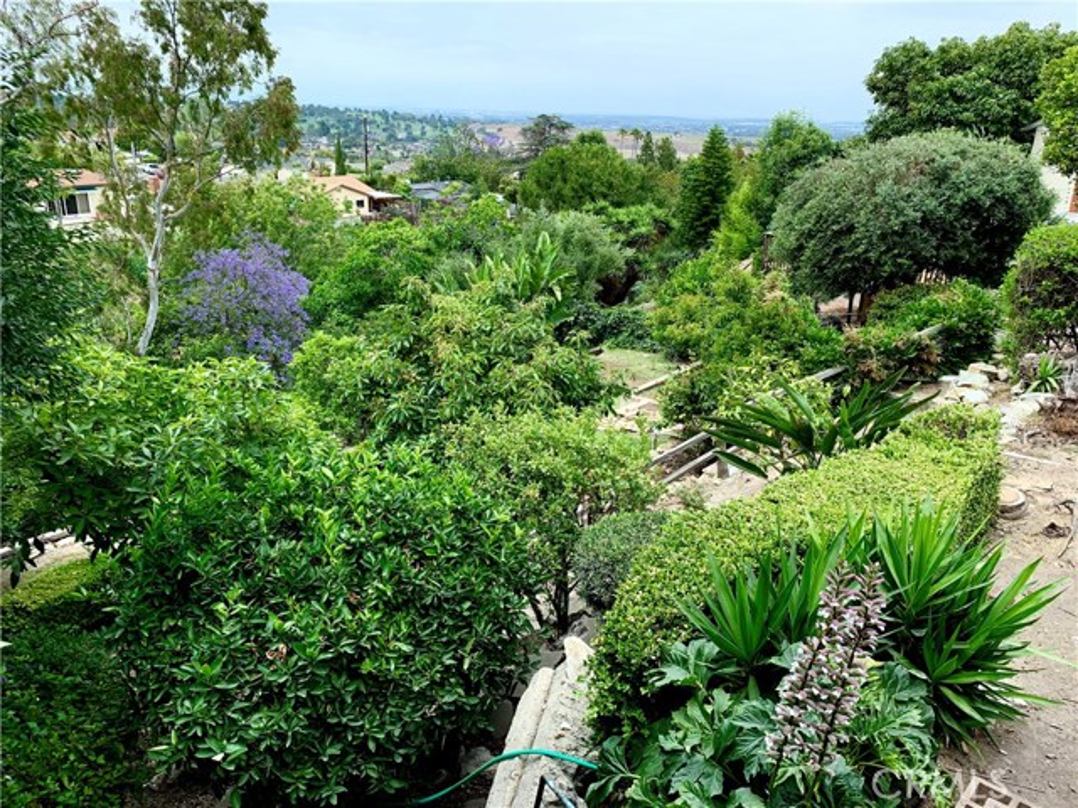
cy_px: 404
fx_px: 810
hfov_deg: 67.3
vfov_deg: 53.1
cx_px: 539
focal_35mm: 26
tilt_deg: -18.9
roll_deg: -1.4
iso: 25
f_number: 1.8
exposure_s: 1/802
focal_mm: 4.25
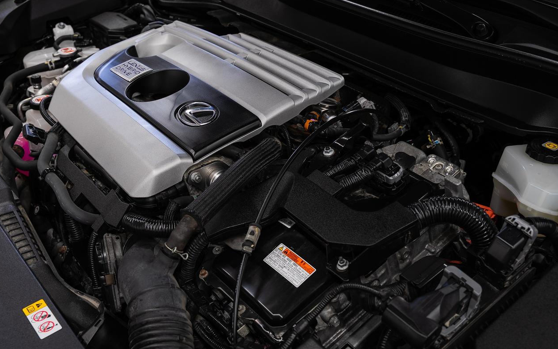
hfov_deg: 48.2
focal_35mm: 41
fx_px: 623
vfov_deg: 31.2
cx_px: 280
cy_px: 210
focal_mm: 32
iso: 100
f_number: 5.6
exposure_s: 1/6
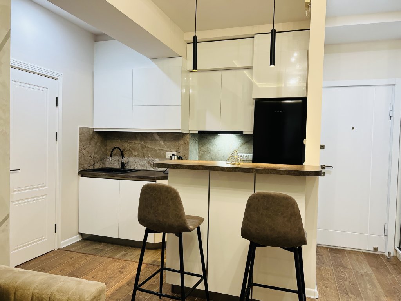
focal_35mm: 26
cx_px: 200
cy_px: 150
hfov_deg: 67.3
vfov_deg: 53.1
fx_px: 301
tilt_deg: -1.7
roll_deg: -1.2
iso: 125
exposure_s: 1/100
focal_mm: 5.7
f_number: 1.5
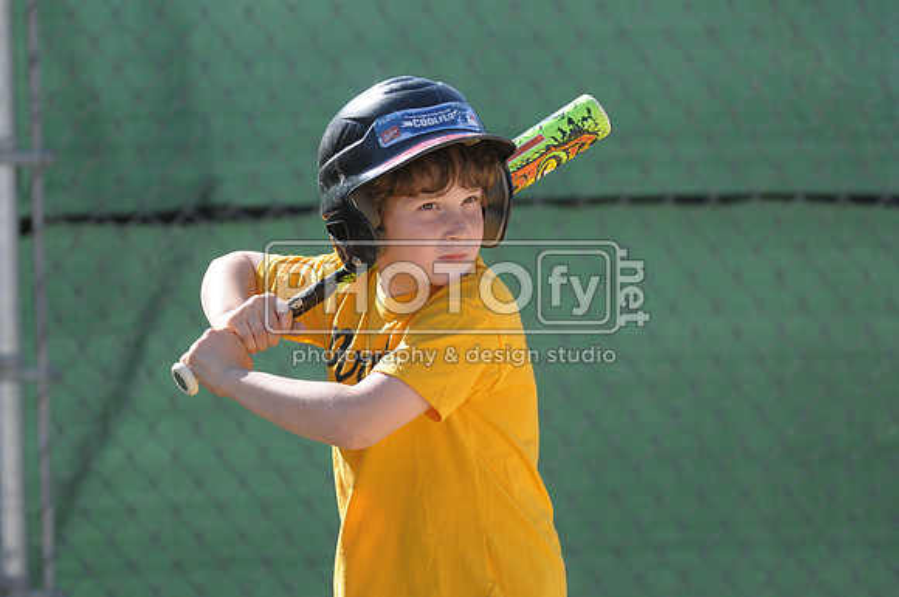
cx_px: 450
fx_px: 7855
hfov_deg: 6.6
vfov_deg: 4.4
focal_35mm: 315
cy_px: 298
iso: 640
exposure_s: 1/2000
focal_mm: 210
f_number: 4
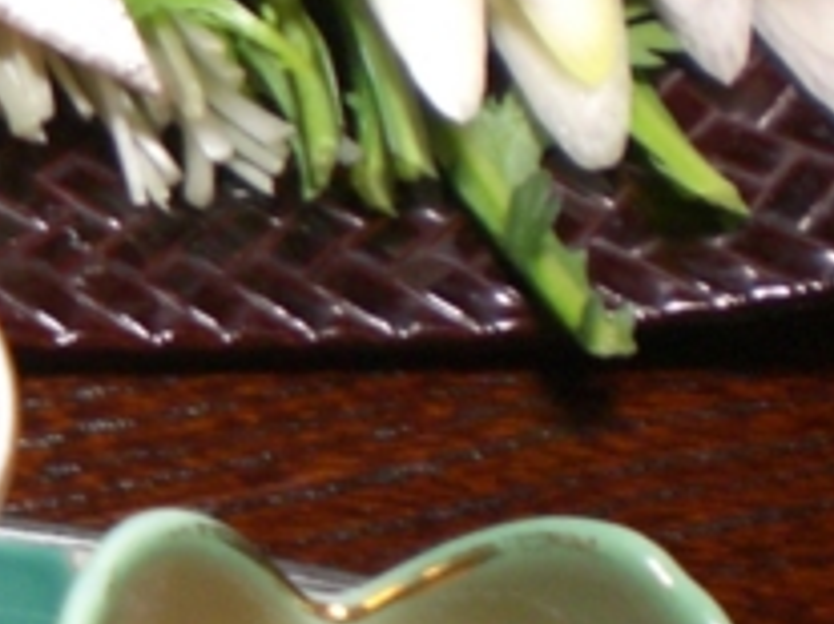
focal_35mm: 147
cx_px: -528
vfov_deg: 10.0
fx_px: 3540
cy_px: 56
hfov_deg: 12.6
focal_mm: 6.3
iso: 200
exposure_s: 1/10
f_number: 3.1
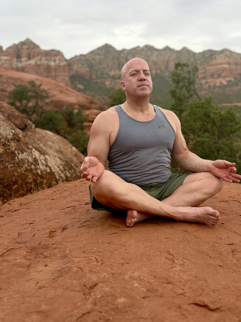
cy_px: 159
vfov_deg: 54.0
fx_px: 316
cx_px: 153
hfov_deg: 41.4
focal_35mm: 34
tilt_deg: -9.6
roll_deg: +3.2
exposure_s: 1/660
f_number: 1.6
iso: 50
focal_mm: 5.96
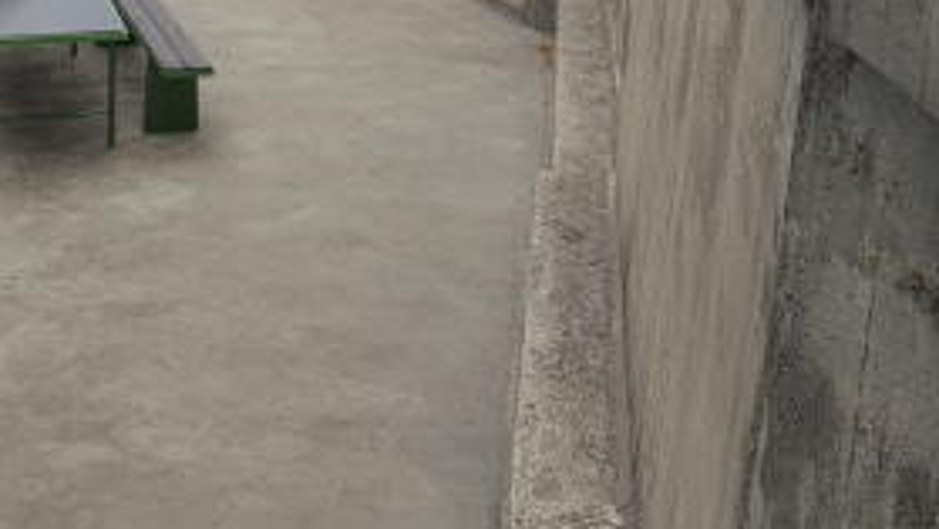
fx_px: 1519
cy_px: -165
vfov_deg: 18.3
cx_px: 252
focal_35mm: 61
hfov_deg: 33.8
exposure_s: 1/1436
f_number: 1.7
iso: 40
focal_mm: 4.2
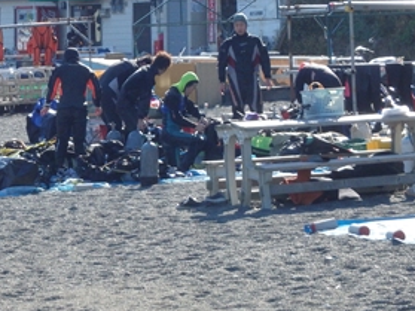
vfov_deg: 6.5
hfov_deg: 8.7
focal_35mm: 228
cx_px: 54
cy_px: 112
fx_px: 2732
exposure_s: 1/800
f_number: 5.7
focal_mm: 22.8
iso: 500
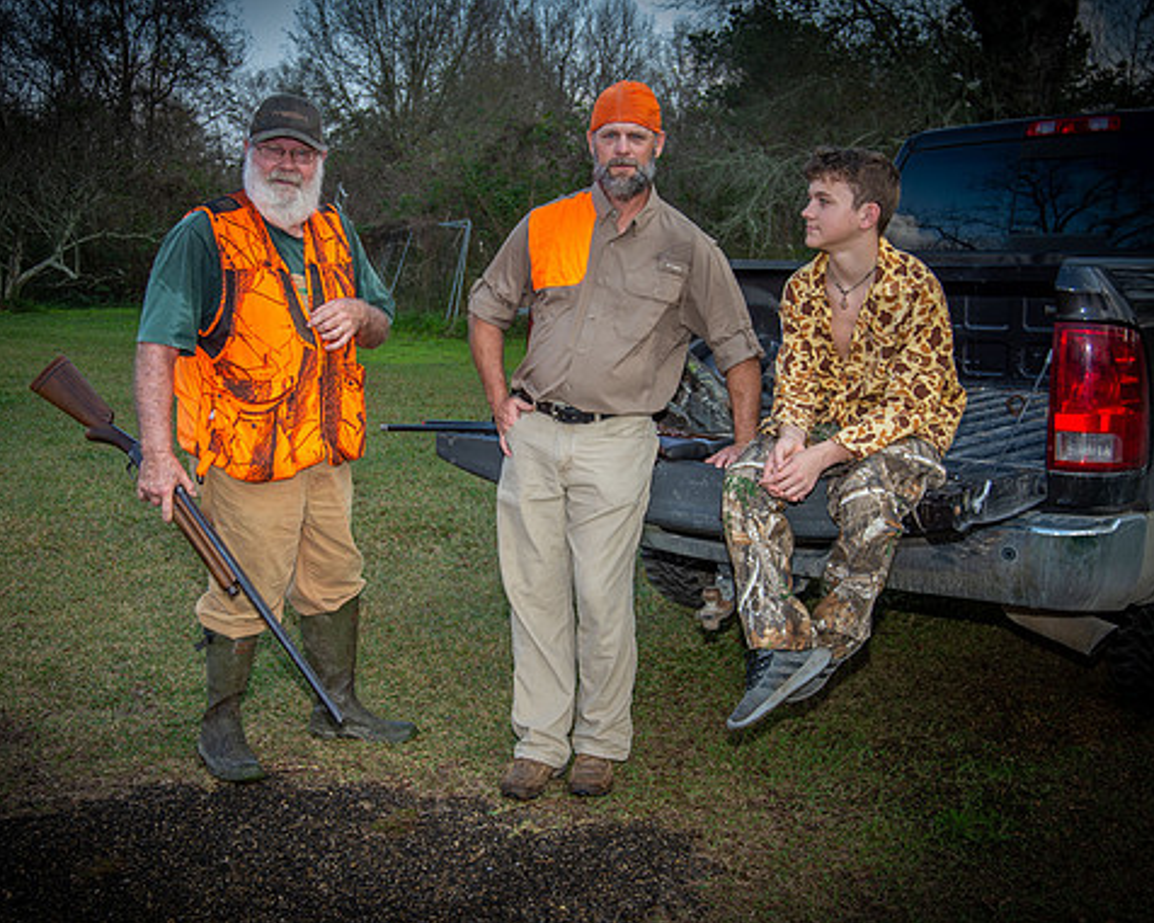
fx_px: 1366
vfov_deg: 37.3
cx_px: 541
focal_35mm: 40
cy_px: 463
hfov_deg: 45.8
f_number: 6.3
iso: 250
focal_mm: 35
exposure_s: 1/160
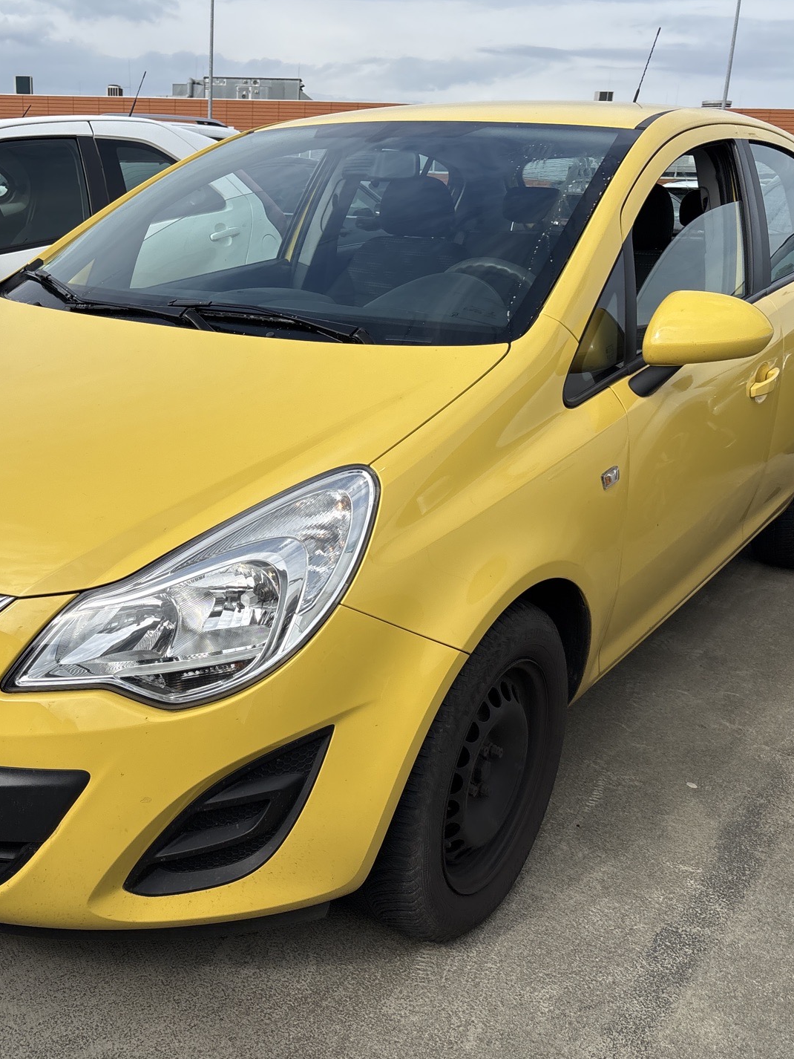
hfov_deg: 40.1
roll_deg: -1.3
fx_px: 1070
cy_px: 529
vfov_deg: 52.6
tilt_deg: -15.9
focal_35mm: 35
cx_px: 246
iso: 50
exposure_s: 1/4255
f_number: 1.6
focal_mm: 5.96
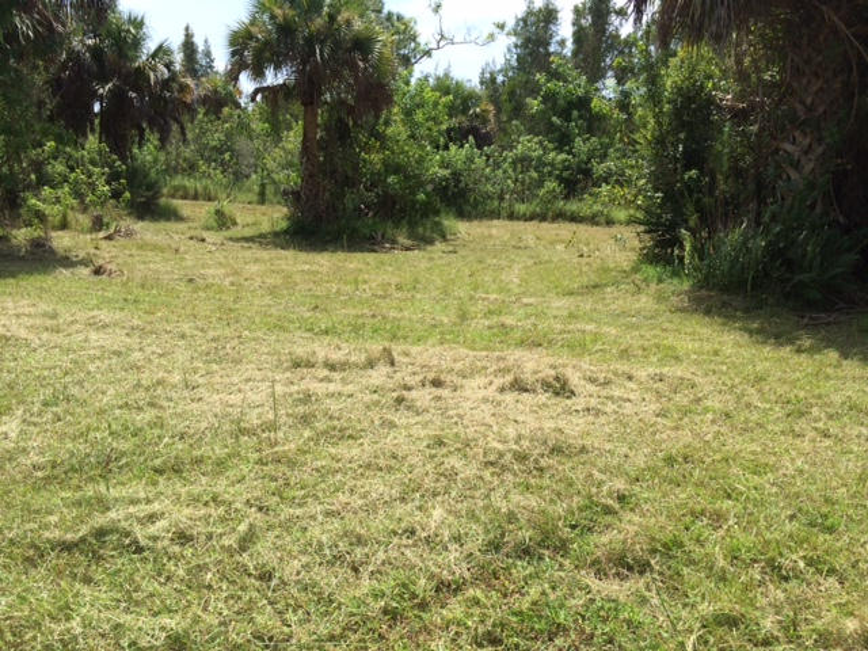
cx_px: 434
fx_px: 752
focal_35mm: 30
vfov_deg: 46.8
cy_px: 326
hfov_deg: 60.0
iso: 32
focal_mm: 4.12
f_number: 2.2
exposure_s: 1/1244
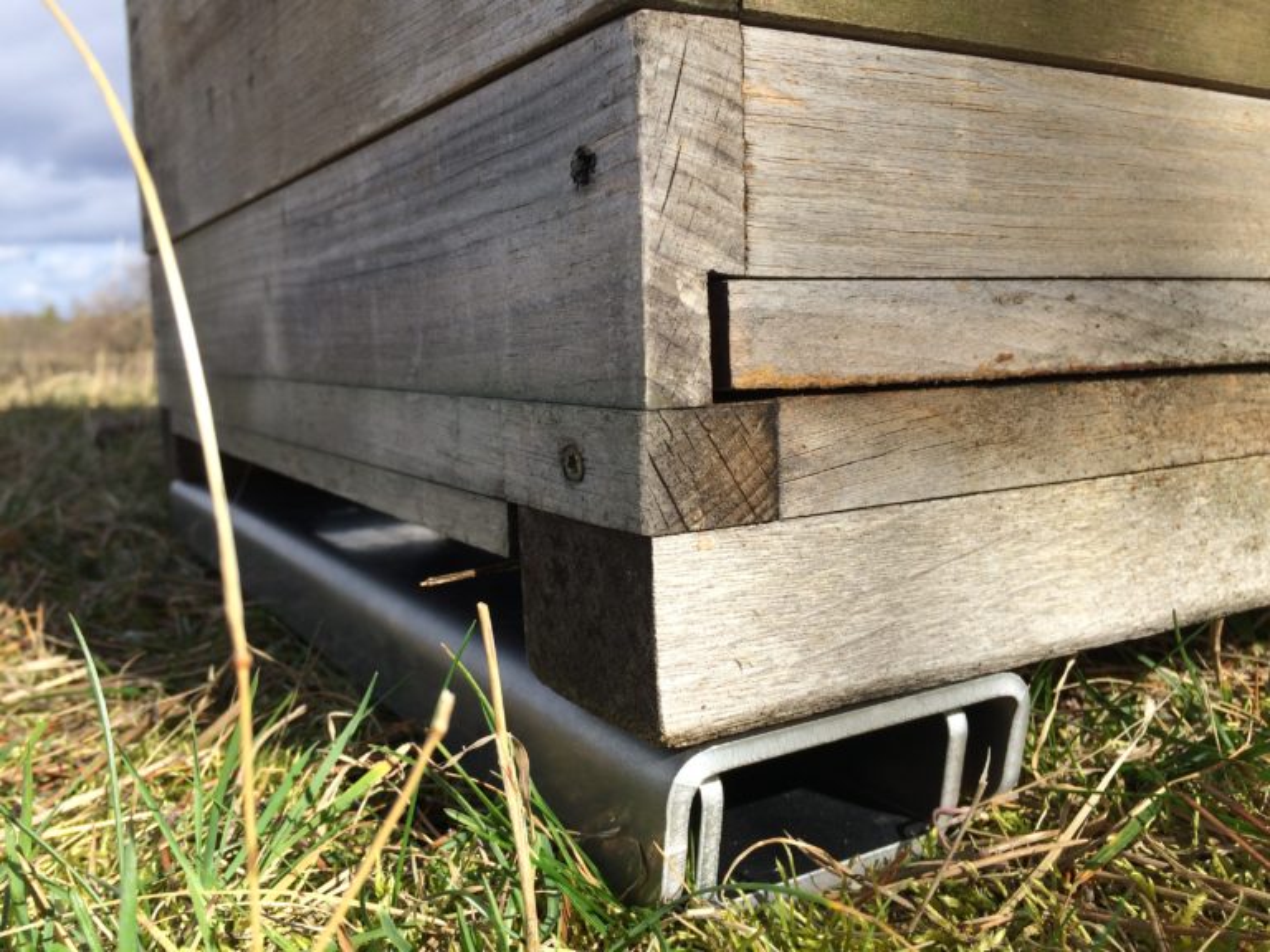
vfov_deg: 48.2
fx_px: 1064
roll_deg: +1.8
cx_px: 635
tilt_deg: -9.7
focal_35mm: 29
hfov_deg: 61.7
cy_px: 476
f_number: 2.2
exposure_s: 1/1414
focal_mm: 4.15
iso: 32
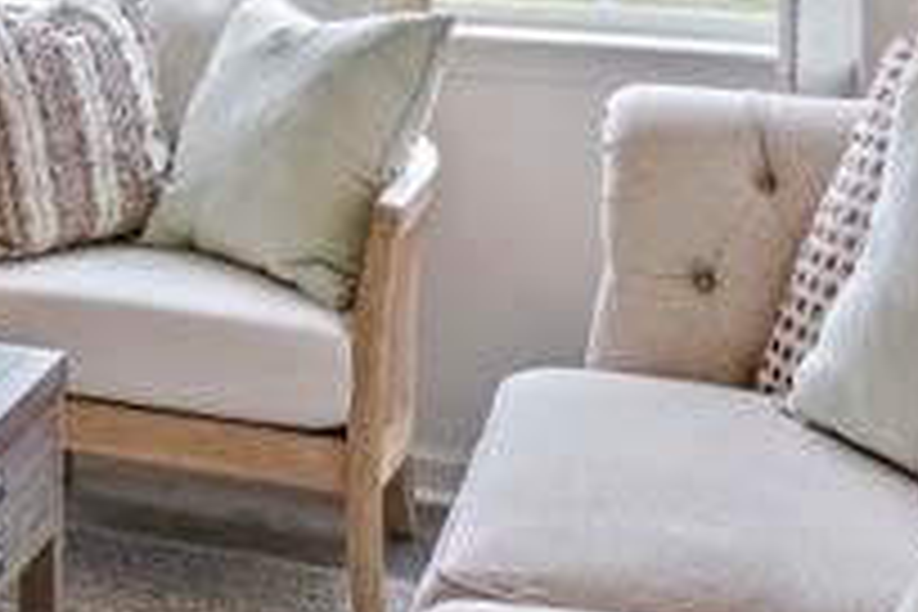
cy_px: -281
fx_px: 2371
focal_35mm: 93
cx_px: -698
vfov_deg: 13.9
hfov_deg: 17.9
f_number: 7.1
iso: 400
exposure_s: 1/30
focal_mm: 19
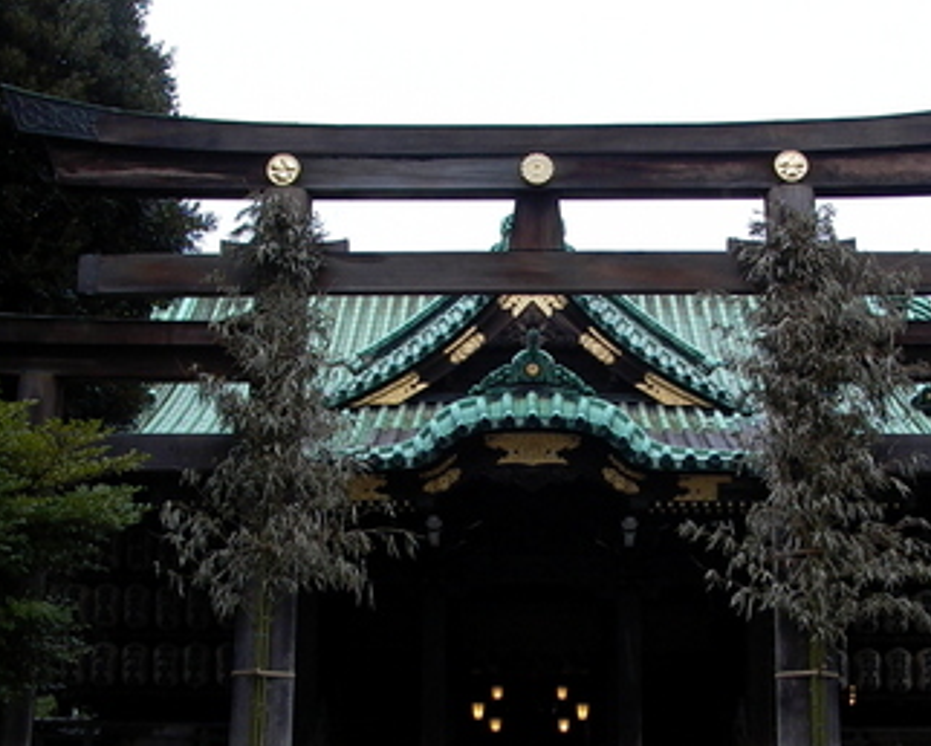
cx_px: 516
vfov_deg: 28.0
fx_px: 1489
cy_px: 486
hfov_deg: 34.7
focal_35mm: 54
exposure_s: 1/206
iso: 100
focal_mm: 8.19
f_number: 3.42
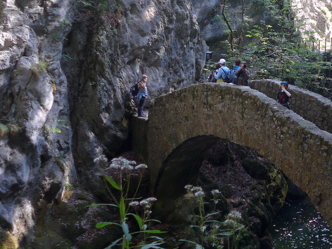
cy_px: 72
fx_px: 575
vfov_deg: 24.2
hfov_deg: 31.0
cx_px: 288
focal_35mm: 60
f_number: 2
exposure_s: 1/100
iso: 80
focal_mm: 6
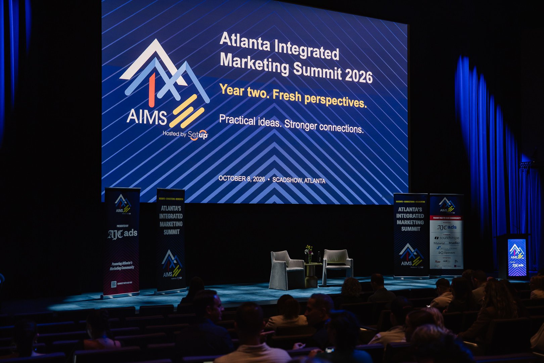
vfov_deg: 28.3
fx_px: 719
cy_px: 182
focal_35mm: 48
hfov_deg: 41.4
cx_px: 272
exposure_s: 1/200
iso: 6400
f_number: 2.8
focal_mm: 47.6
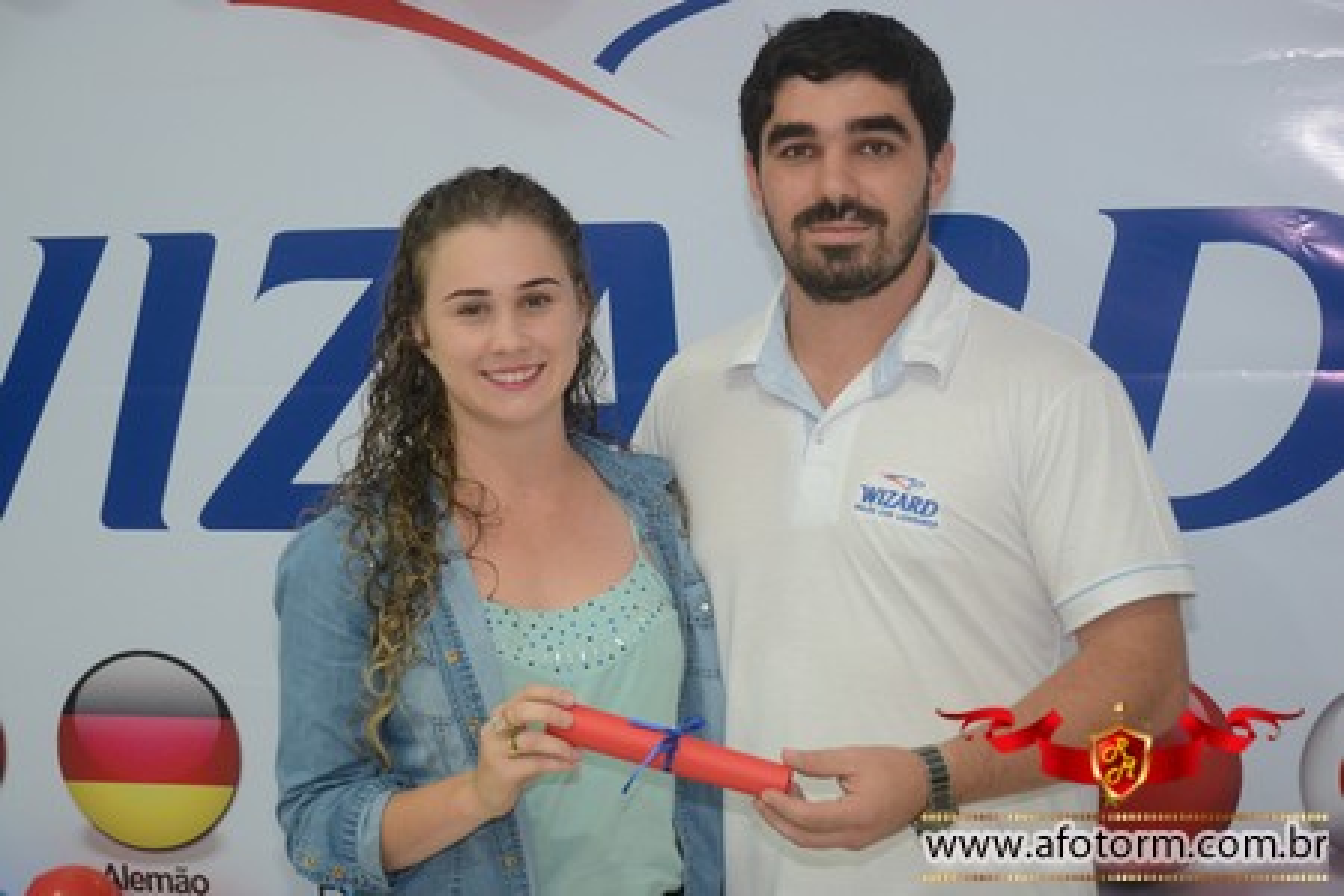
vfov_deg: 17.5
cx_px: 672
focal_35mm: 78
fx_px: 2912
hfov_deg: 26.0
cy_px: 448
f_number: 5
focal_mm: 52
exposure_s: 1/80
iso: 1600
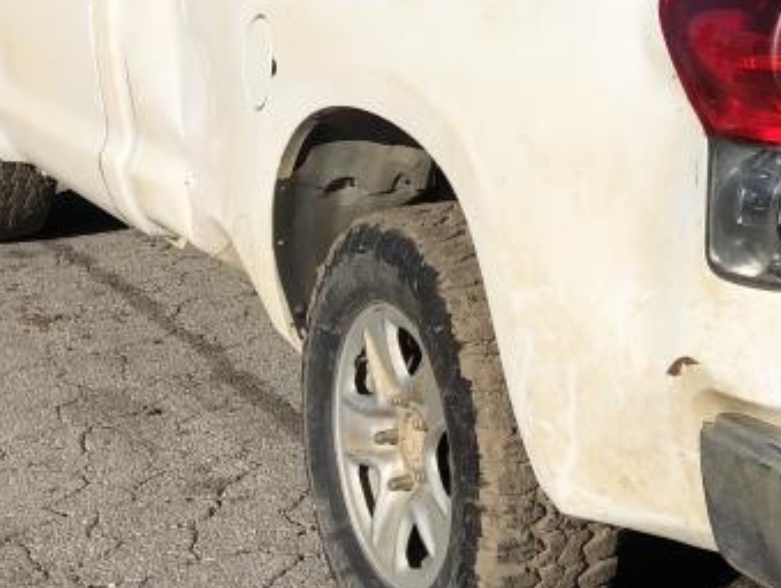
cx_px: 829
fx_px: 1491
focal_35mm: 66
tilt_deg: -7.3
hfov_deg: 27.2
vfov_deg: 21.8
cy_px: 69
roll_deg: +0.0
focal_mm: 3.99
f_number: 1.8
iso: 20
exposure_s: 1/4808
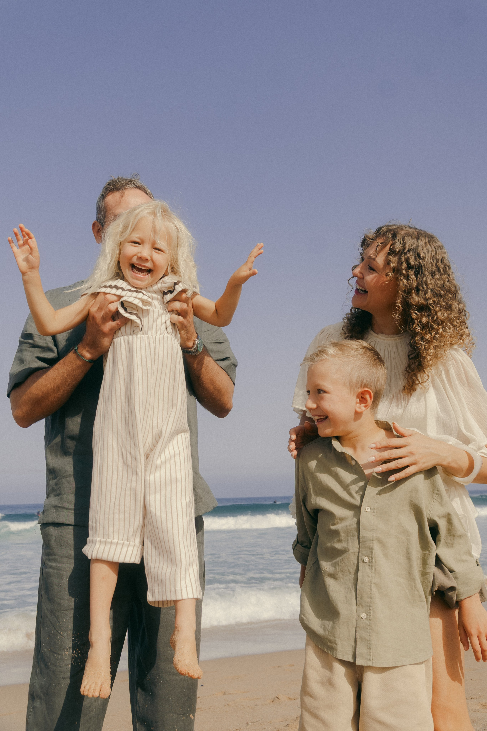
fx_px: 609
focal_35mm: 30
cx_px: 244
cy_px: 366
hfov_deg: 43.6
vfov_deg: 61.9
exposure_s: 1/640
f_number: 5
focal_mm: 20
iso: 80
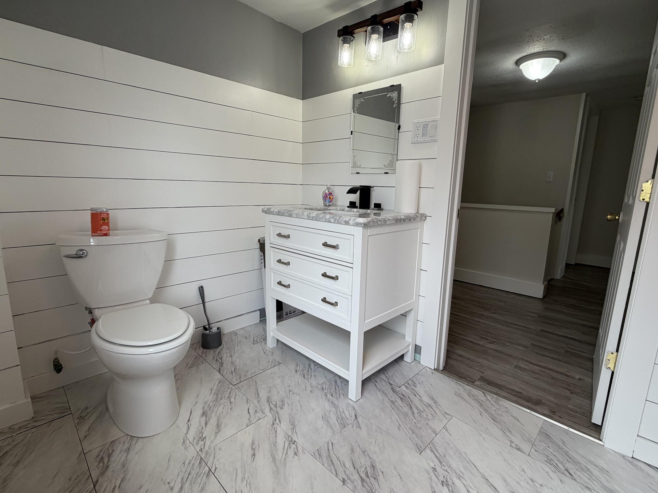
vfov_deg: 74.7
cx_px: 345
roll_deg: -1.8
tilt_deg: -11.2
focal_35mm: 17
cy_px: 245
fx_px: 323
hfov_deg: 91.0
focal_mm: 2.22
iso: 80
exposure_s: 1/120
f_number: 2.2
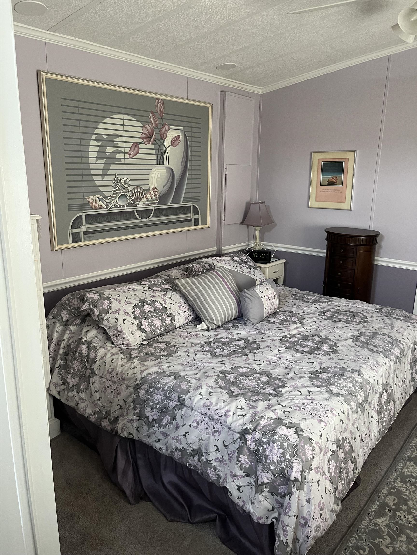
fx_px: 418
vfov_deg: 67.3
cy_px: 278
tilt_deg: -13.0
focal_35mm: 26
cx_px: 208
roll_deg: +0.1
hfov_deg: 53.1
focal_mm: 5.1
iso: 500
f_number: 1.6
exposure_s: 1/60
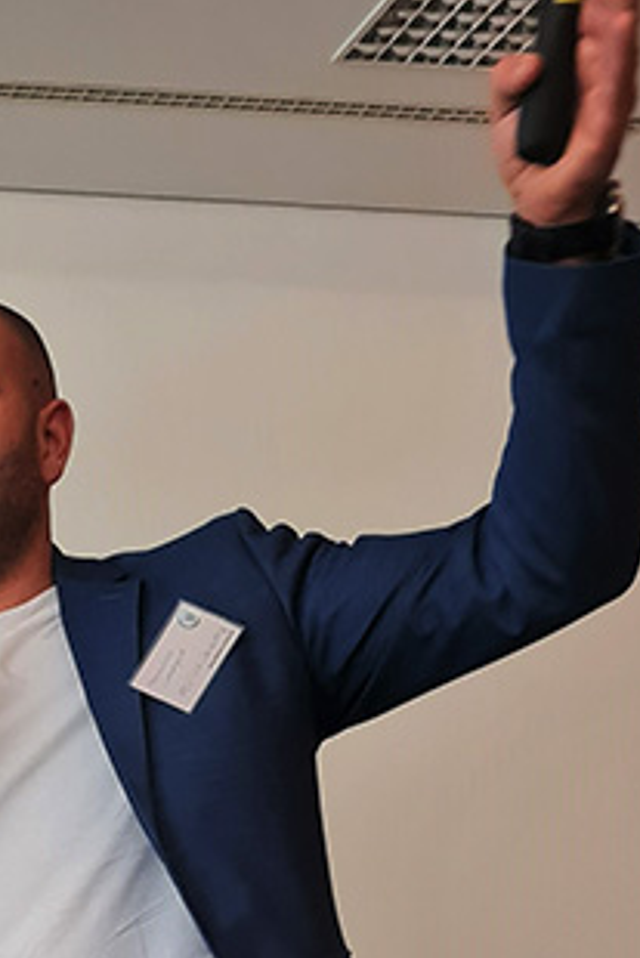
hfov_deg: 13.1
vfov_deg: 19.4
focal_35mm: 93
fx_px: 2477
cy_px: 1398
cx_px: -553
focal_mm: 5.4
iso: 160
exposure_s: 1/100
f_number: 1.8
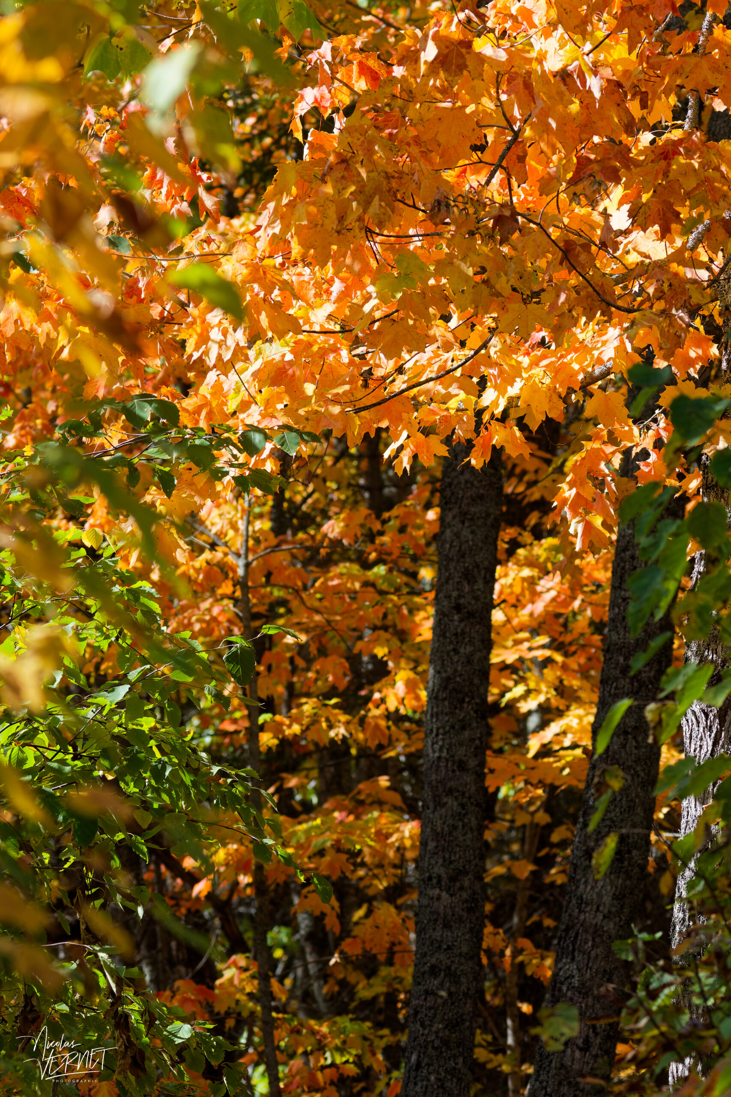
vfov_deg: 9.1
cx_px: 366
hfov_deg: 6.1
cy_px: 548
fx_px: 6854
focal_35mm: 225
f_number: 8
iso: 560
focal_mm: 150
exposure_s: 1/1000
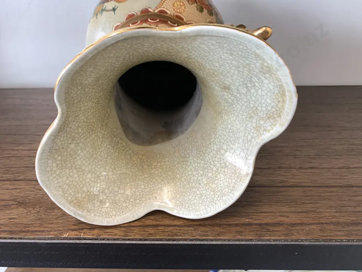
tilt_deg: -24.9
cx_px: 181
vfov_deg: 53.1
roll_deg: +0.7
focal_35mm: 26
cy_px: 136
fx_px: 272
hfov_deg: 67.3
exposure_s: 1/100
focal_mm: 4.25
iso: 80
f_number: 1.8
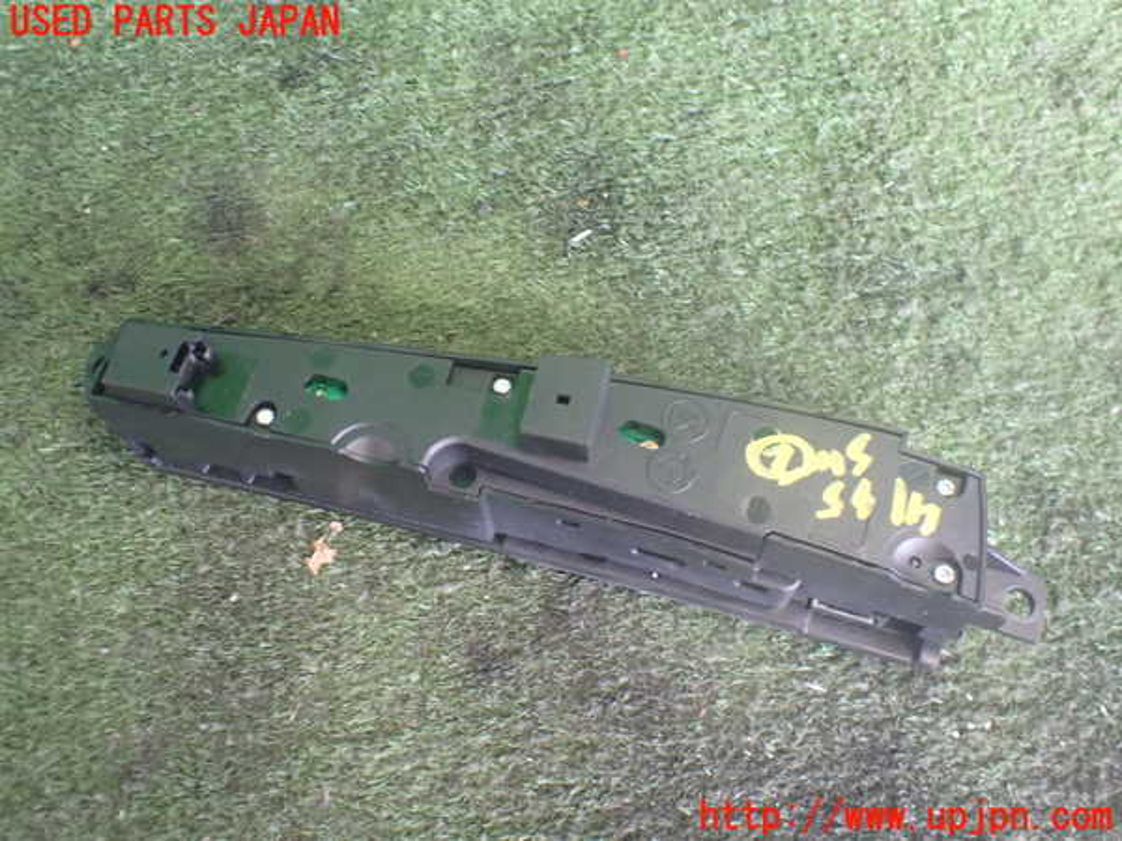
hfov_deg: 60.0
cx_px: 561
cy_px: 420
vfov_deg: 46.8
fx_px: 972
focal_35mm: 30
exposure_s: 1/50
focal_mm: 5.4
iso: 800
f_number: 2.3
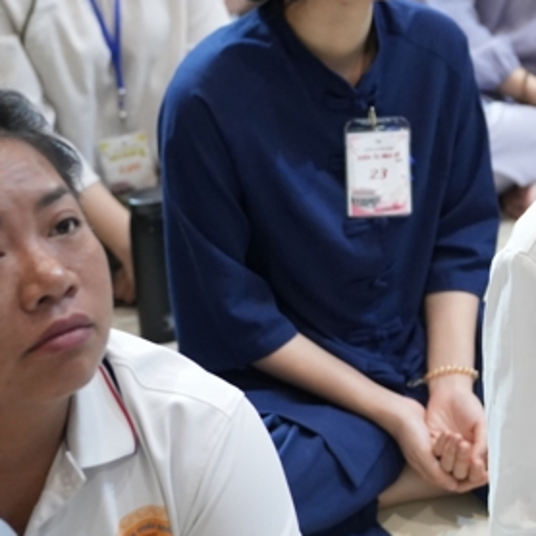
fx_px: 2347
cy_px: 44
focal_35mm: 134
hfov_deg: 12.5
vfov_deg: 12.9
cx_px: 743
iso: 3200
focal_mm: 45
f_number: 2.8
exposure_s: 1/125
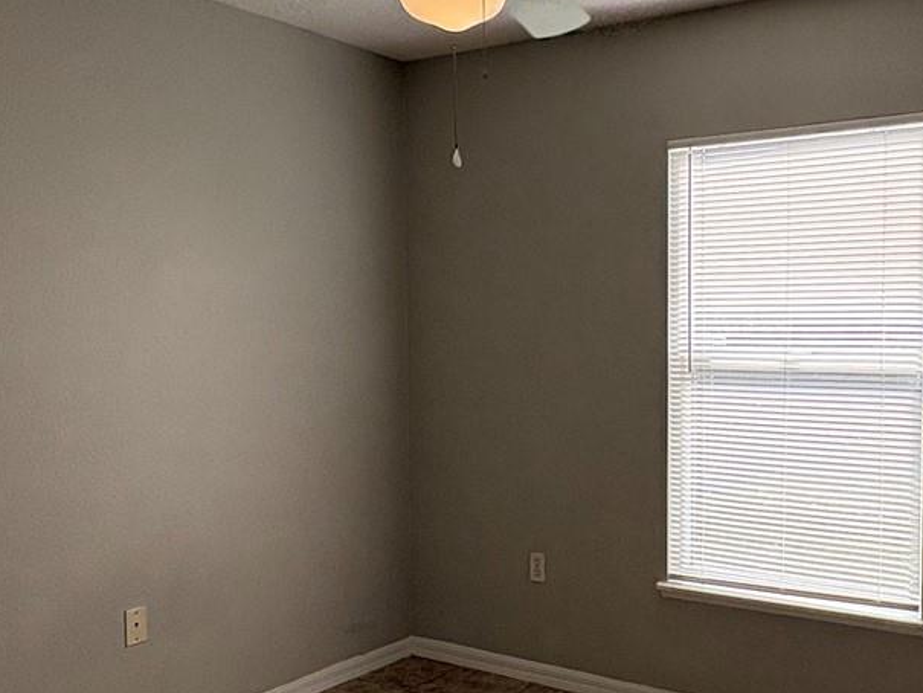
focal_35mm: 37
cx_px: 629
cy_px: 391
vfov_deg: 38.6
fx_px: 987
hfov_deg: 49.1
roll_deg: -0.3
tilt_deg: -3.2
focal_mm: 2.22
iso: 50
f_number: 2.2
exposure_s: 1/438
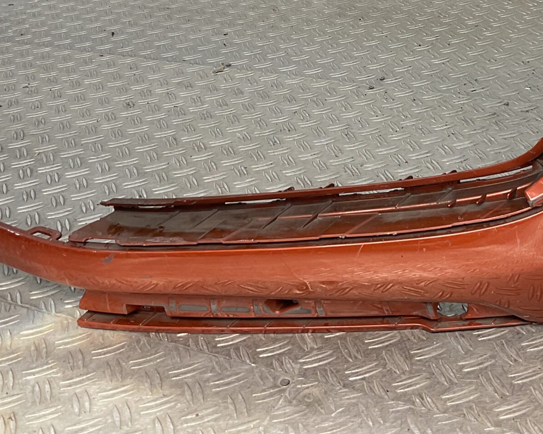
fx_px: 980
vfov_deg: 24.2
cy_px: 36
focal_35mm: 61
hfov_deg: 30.8
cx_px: 346
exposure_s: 1/154
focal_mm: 3
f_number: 1.8
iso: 16
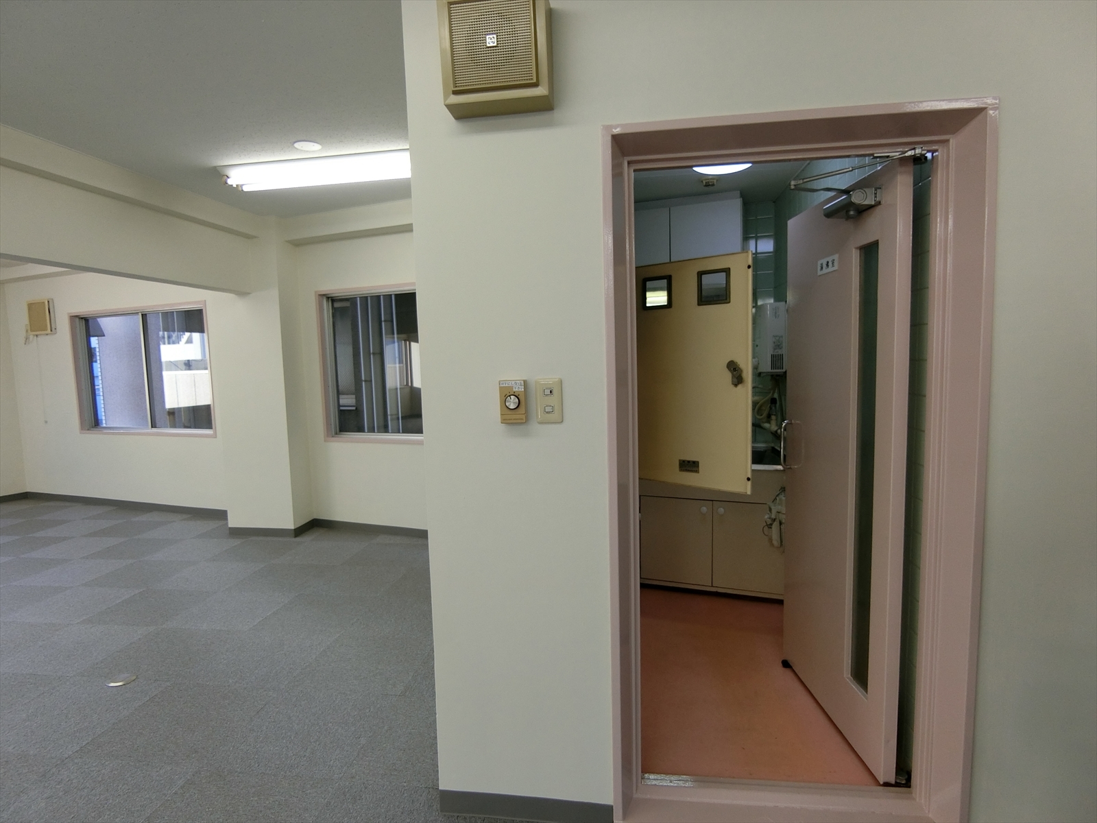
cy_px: 412
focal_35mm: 19
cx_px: 548
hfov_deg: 84.7
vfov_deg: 68.7
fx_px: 602
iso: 125
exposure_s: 1/125
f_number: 2.7
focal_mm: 4.06
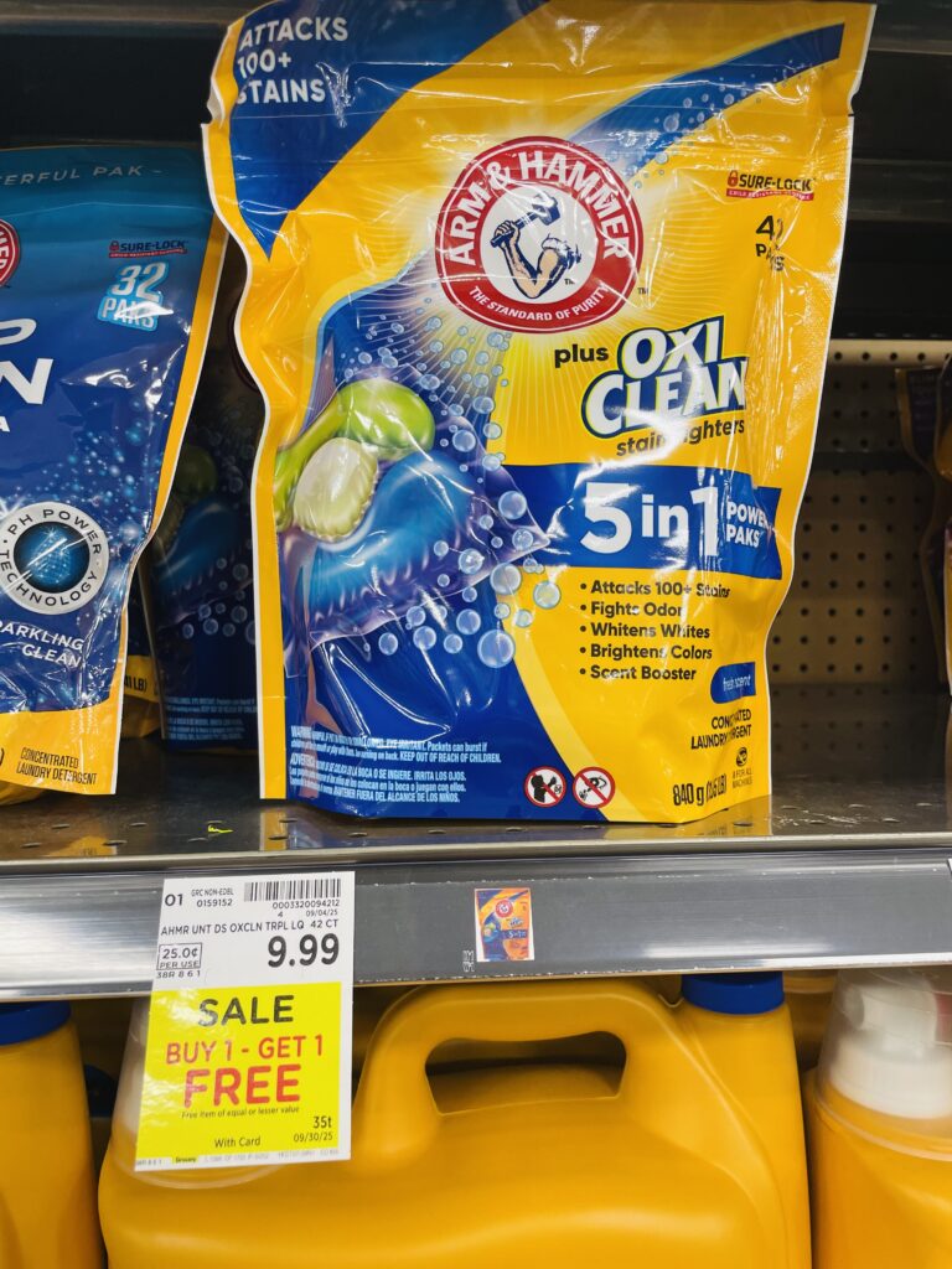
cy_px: 634
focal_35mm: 26
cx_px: 476
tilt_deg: -2.1
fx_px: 953
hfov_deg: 53.1
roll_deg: +0.9
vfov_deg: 67.3
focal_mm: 4.2
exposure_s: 1/65
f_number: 1.6
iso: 80
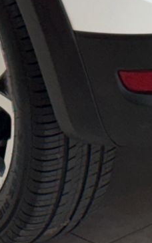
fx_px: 1777
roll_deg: -0.5
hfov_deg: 4.9
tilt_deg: -11.6
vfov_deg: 7.6
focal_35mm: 268
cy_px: -200
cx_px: 126
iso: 125
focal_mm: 6.76
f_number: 1.78
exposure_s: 1/120
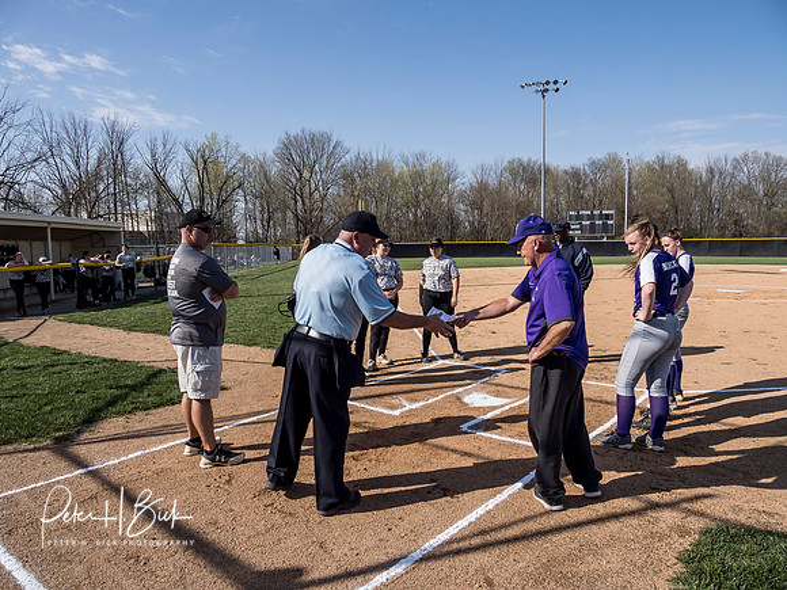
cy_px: 295
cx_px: 394
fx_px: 546
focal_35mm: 24
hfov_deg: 71.6
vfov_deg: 56.8
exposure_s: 1/1600
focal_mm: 12
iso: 400
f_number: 6.3
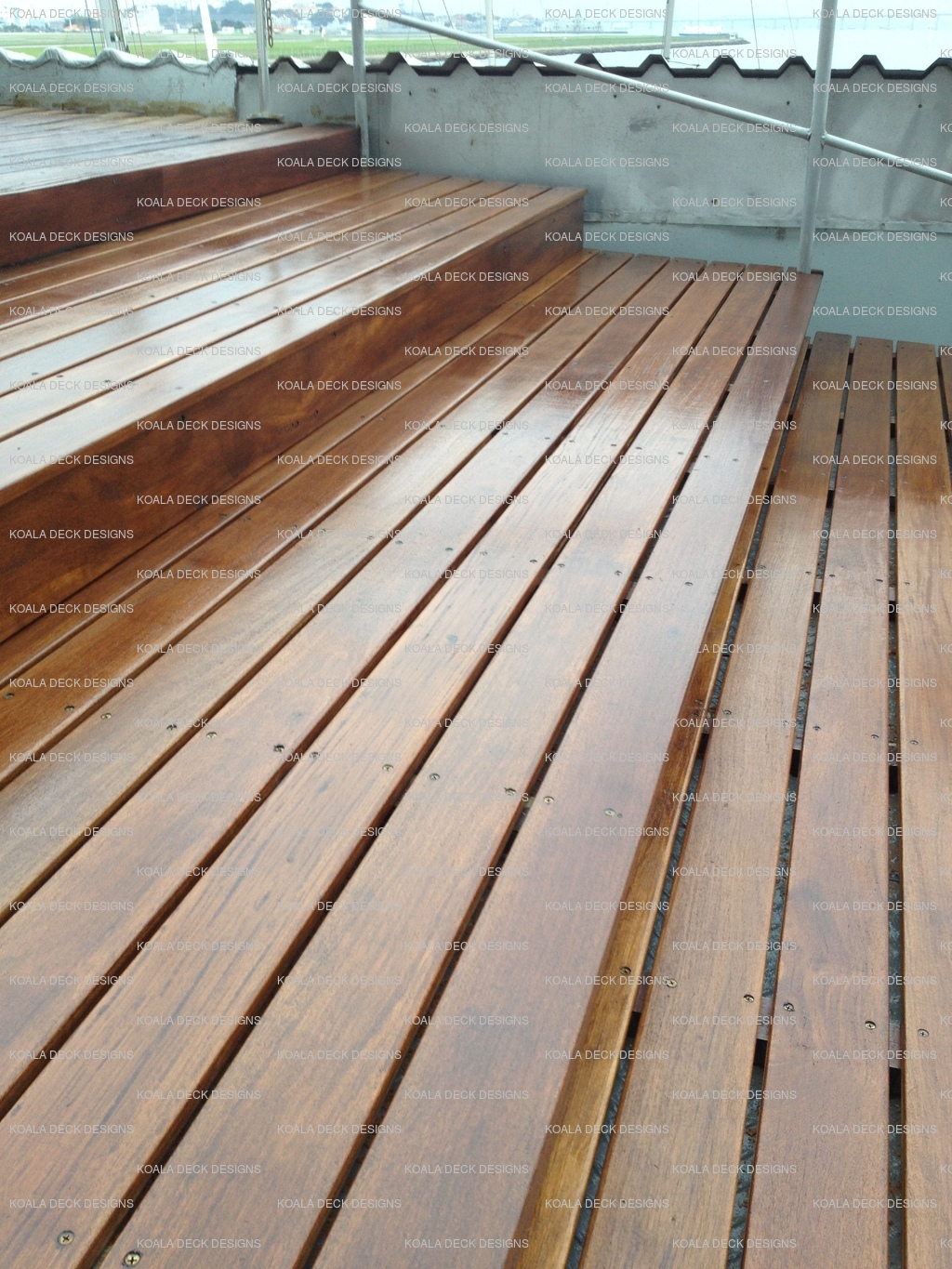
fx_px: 1283
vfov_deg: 52.6
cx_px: 476
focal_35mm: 35
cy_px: 634
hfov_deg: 40.7
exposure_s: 1/60
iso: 50
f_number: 2.4
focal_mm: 4.28
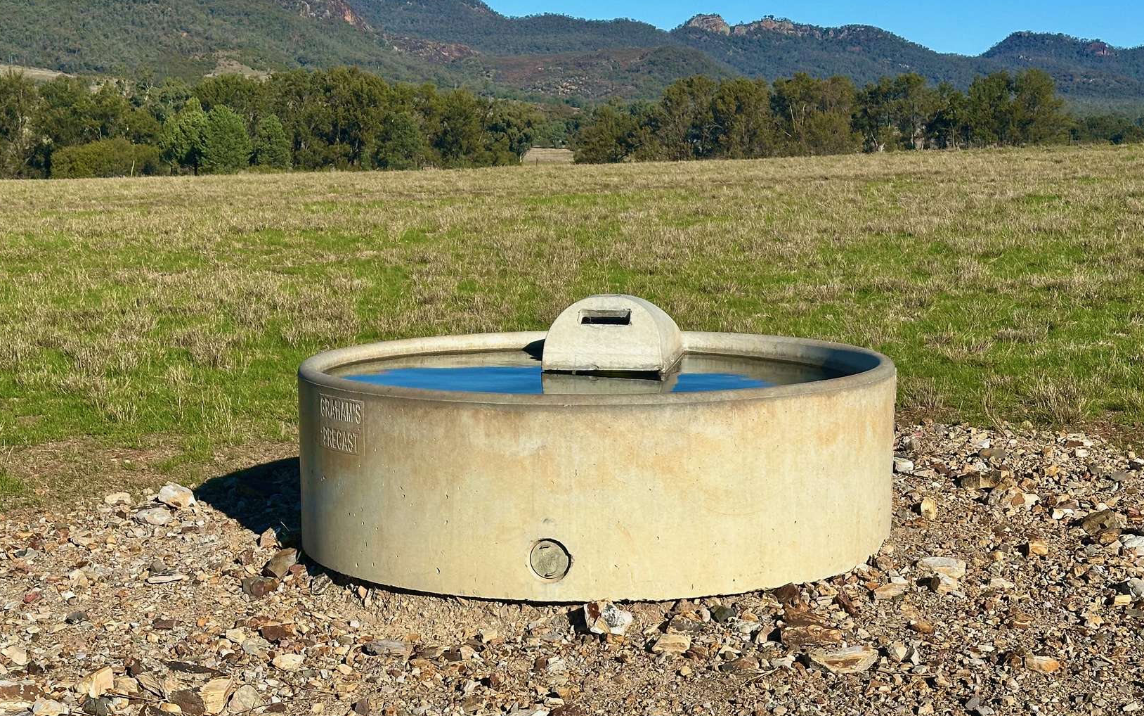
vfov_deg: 21.6
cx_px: 609
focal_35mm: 60
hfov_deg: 34.0
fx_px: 1871
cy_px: 354
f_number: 1.78
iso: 64
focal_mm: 6.86
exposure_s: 1/5882
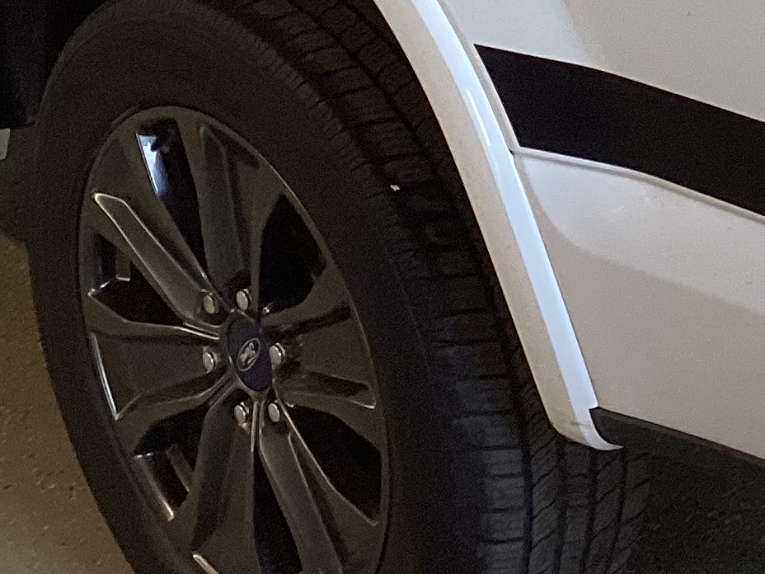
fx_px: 2409
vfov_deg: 12.8
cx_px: 694
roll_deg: +2.2
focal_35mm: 109
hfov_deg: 17.8
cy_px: -315
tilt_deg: -13.8
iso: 64
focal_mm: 3.3
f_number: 2.4
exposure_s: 1/50
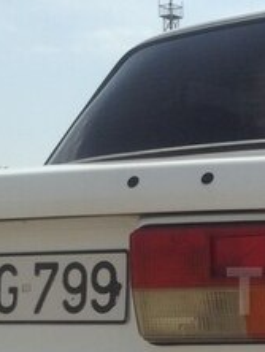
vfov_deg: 19.8
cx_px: 389
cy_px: 291
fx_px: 998
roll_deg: -0.3
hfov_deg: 14.2
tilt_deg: -1.0
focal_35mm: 98
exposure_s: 1/2584
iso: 50
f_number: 2.4
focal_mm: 4.12
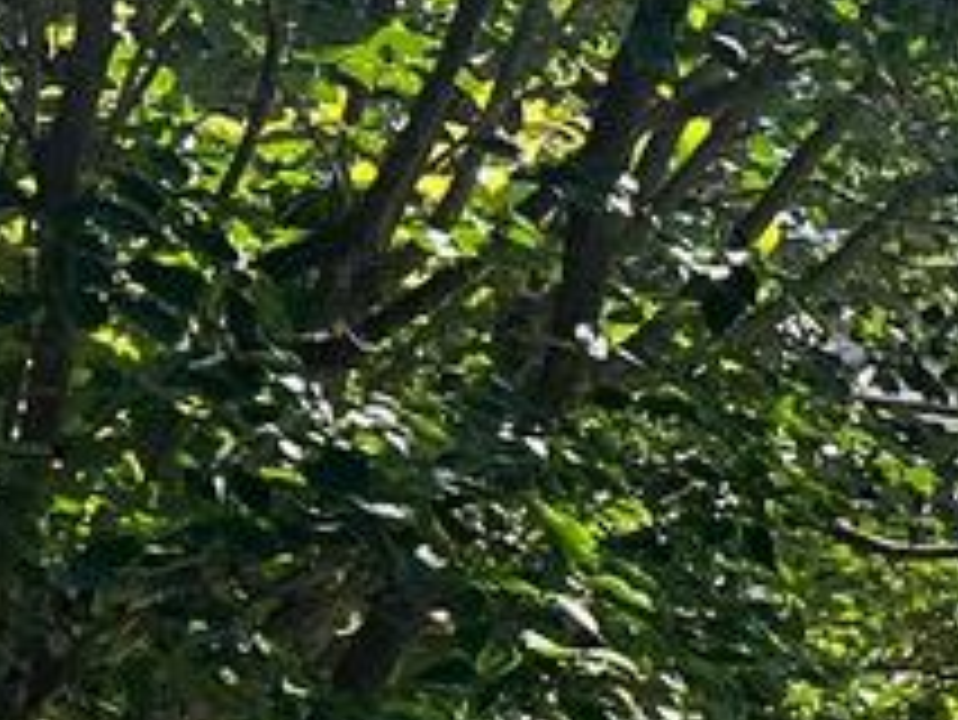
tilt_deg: +1.8
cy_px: 810
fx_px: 4874
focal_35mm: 176
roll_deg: -1.2
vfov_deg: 8.4
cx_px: 2060
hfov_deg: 10.2
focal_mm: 5.7
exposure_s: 1/2008
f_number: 1.5
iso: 50
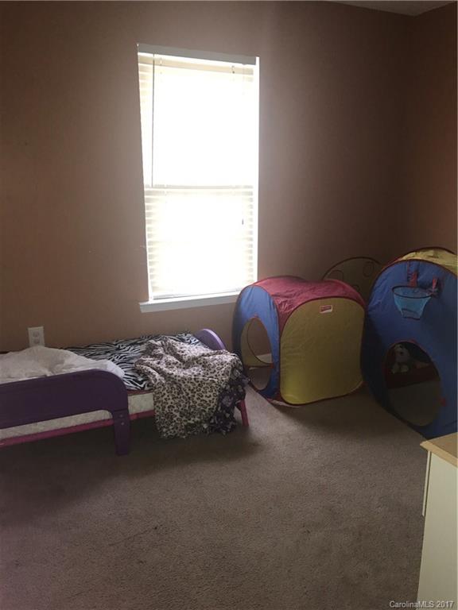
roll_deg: +0.3
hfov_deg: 49.7
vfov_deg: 63.4
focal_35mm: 28
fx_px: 494
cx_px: 229
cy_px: 305
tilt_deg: -13.6
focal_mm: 3.99
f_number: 1.8
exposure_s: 1/30
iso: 100
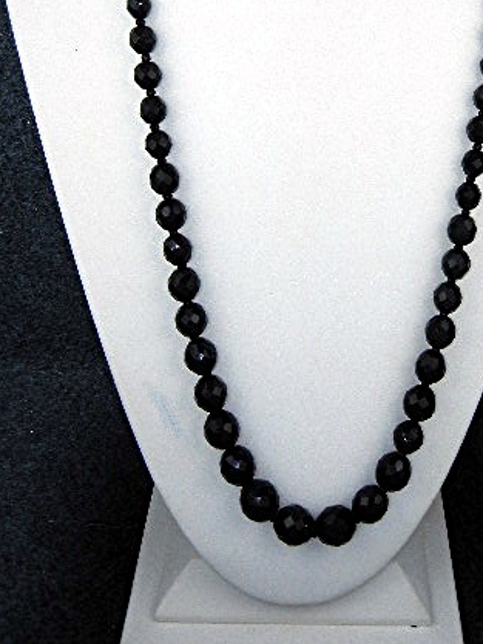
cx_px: 327
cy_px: 164
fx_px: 855
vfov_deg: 40.1
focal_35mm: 46
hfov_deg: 31.3
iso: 160
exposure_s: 1/37.8
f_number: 3.5
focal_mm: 5.4
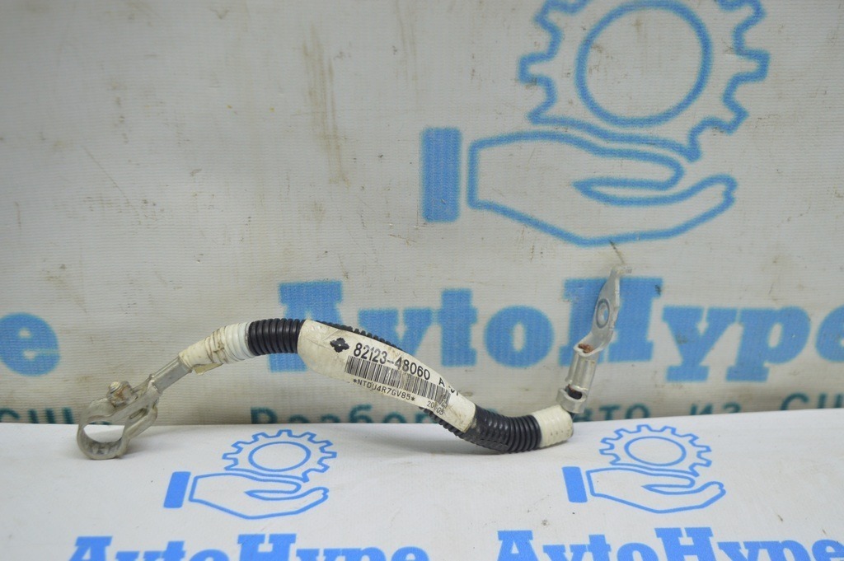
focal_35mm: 44
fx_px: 1019
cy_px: 280
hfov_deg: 45.0
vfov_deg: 30.8
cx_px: 422
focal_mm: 29
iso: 400
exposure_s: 1/40
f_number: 4.2
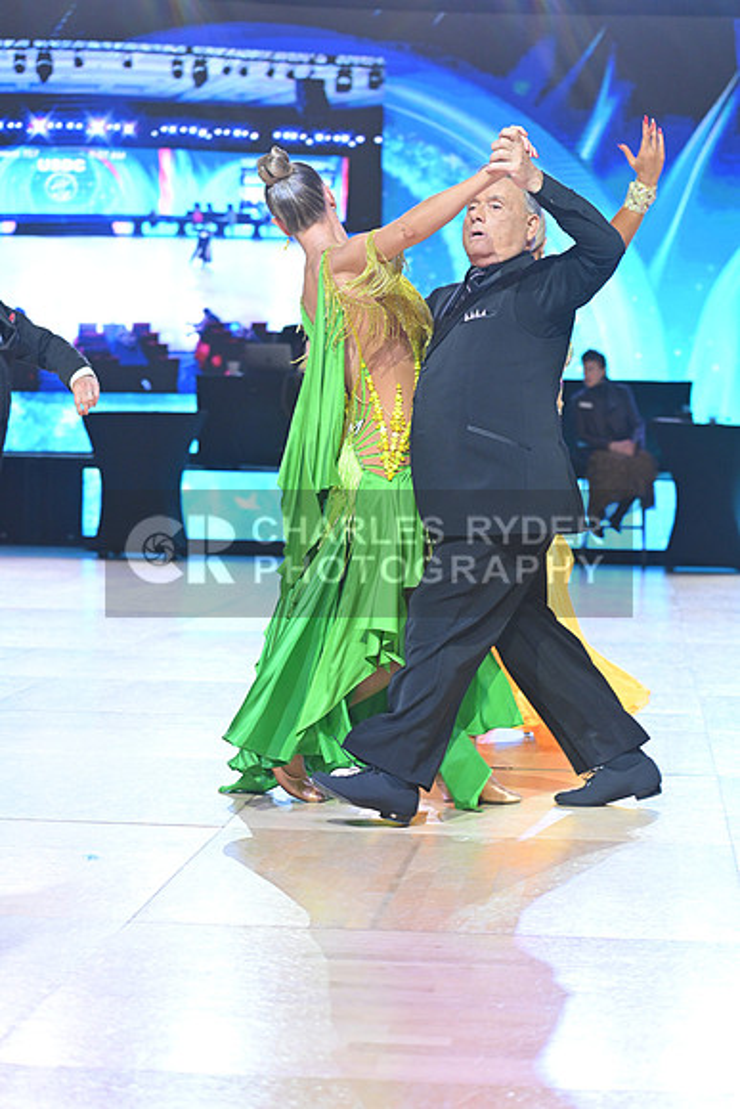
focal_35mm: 85
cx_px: 370
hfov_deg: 16.1
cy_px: 554
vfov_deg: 23.9
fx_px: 2619
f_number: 4
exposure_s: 1/250
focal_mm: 85
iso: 2000
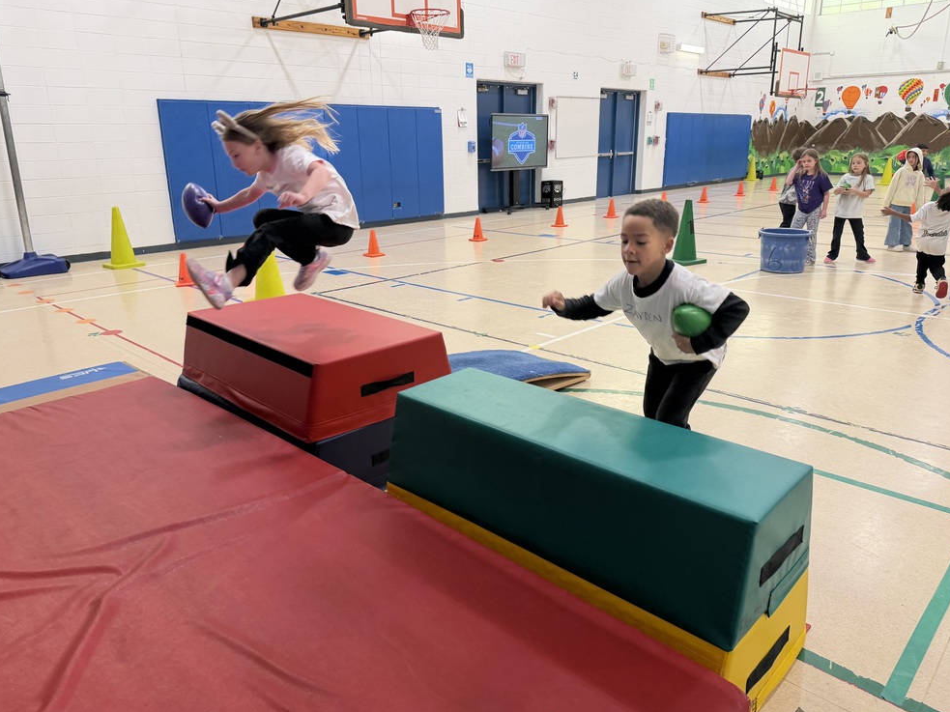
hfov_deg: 69.4
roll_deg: +0.6
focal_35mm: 25
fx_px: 686
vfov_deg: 54.9
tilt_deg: -18.3
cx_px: 482
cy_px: 351
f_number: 1.78
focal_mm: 6.76
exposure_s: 1/121
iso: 160
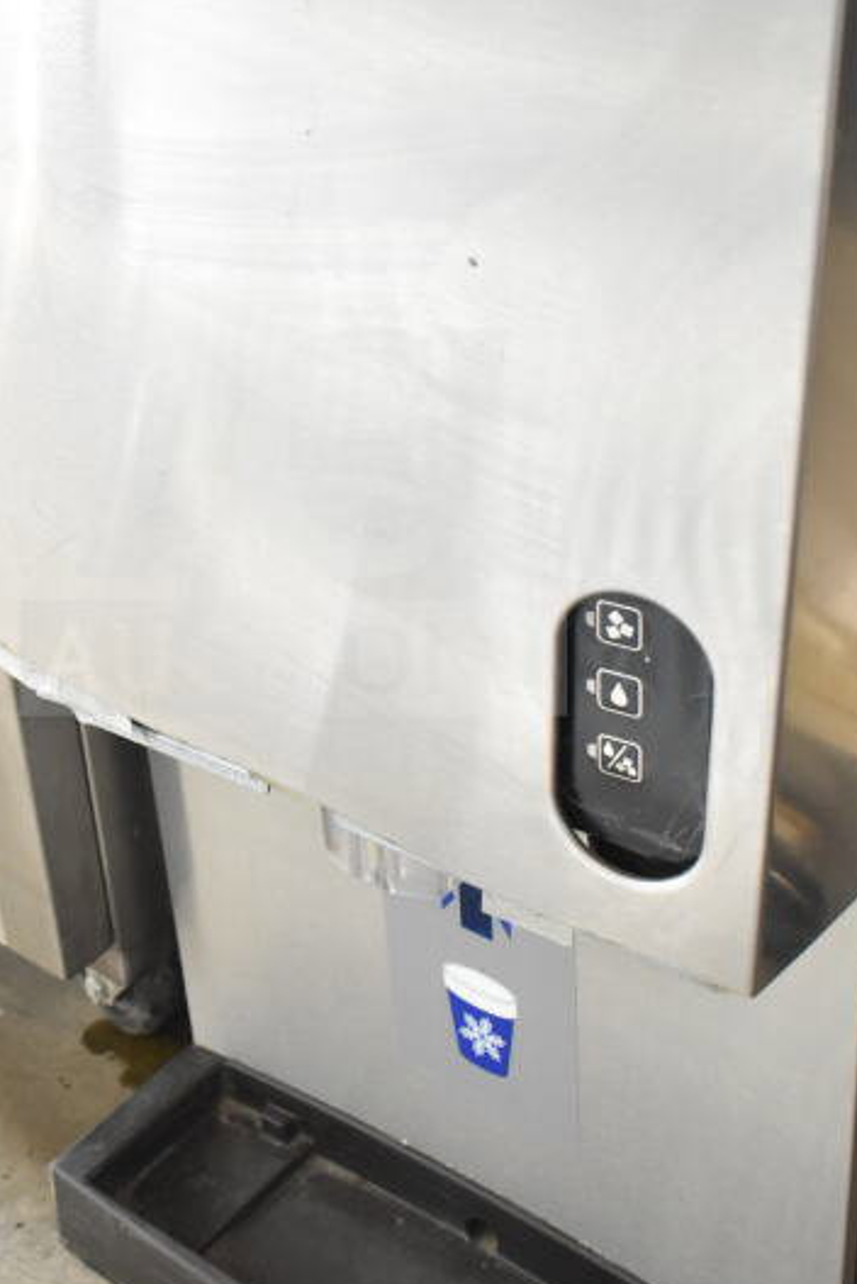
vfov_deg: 38.0
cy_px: 521
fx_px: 1854
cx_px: 292
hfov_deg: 25.9
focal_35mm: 52
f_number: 4.5
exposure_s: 1/80
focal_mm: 20
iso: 1600
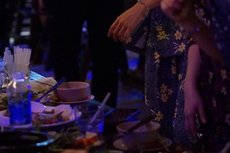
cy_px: -40
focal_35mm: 174
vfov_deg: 7.8
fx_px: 1111
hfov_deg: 11.7
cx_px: 0
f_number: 2
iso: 3200
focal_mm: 50
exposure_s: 1/160
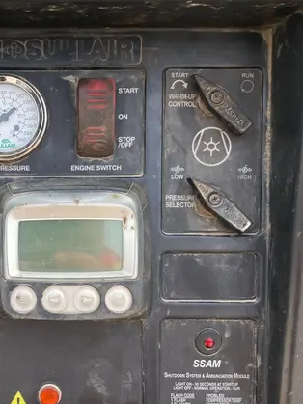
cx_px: 53
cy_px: 240
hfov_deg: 28.9
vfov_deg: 38.8
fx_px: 572
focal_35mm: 49
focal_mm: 3.99
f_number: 1.8
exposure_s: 1/470
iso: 20
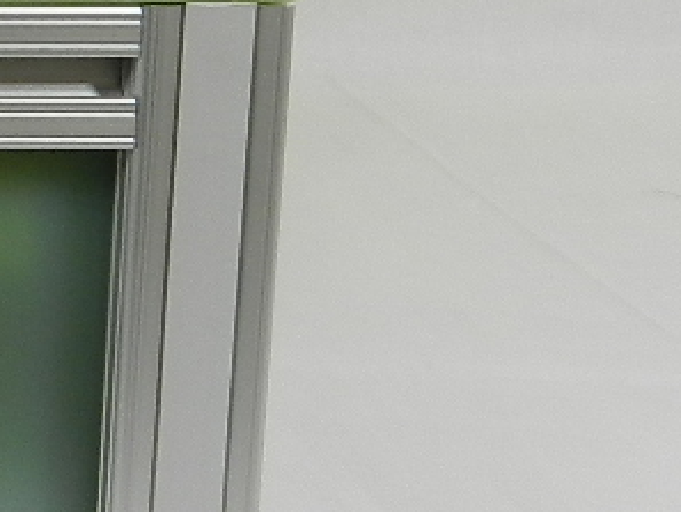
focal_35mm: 99
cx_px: -642
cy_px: -165
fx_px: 1948
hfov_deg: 15.9
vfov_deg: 14.3
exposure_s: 1/60
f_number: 3.4
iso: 160
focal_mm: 4
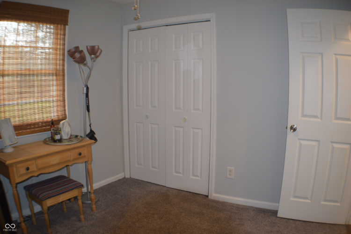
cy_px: 117
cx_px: 176
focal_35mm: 39
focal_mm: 26
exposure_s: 1/50
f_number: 4
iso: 400
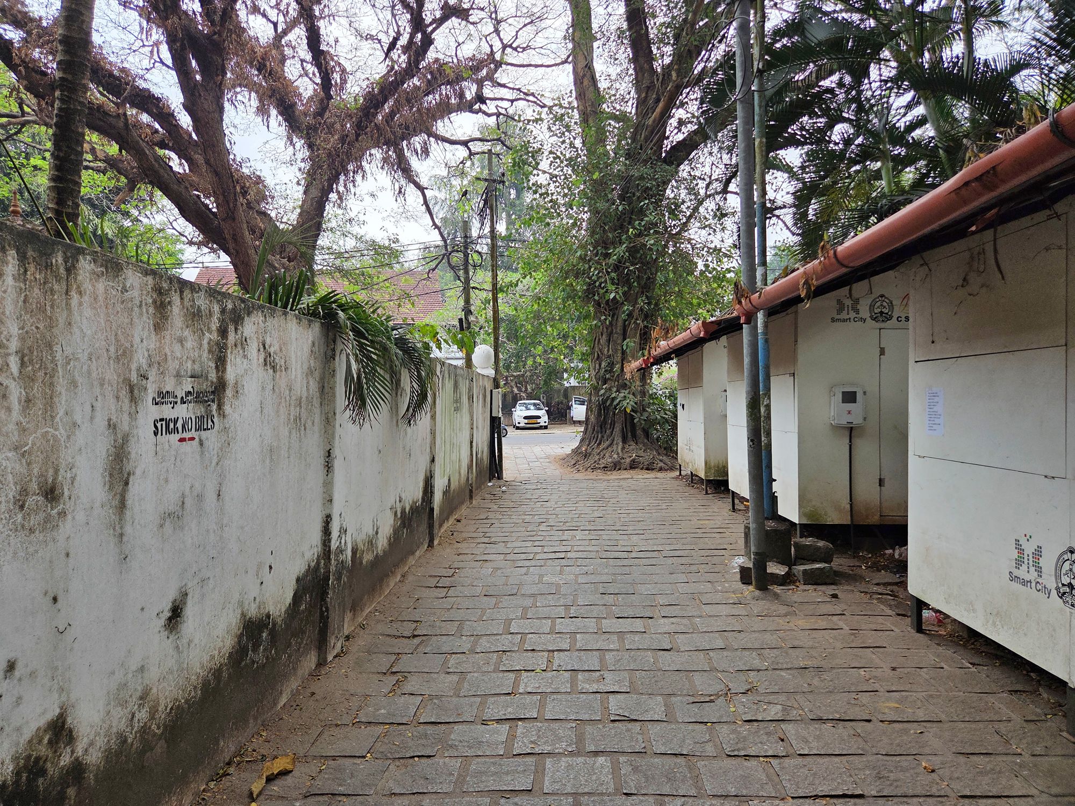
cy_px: 403
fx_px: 714
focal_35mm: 23
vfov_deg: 58.9
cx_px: 538
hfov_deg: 73.9
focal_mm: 5.4
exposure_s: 1/2016
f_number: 1.8
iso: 80
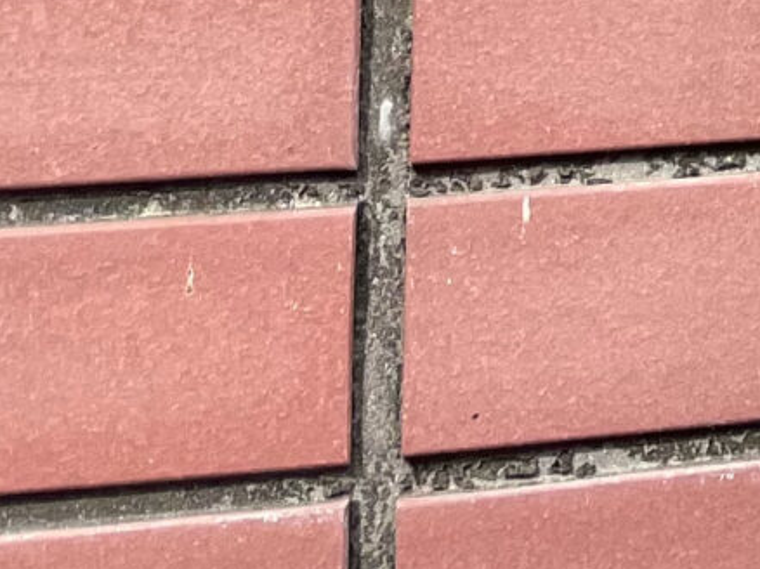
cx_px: 1942
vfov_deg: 9.2
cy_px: -574
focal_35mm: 152
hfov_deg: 10.7
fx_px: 3335
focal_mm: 4.2
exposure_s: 1/861
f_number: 1.6
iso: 32
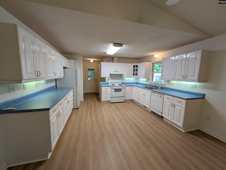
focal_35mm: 12
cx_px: 113
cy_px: 85
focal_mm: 2.02
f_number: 1.7
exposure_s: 1/138
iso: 52
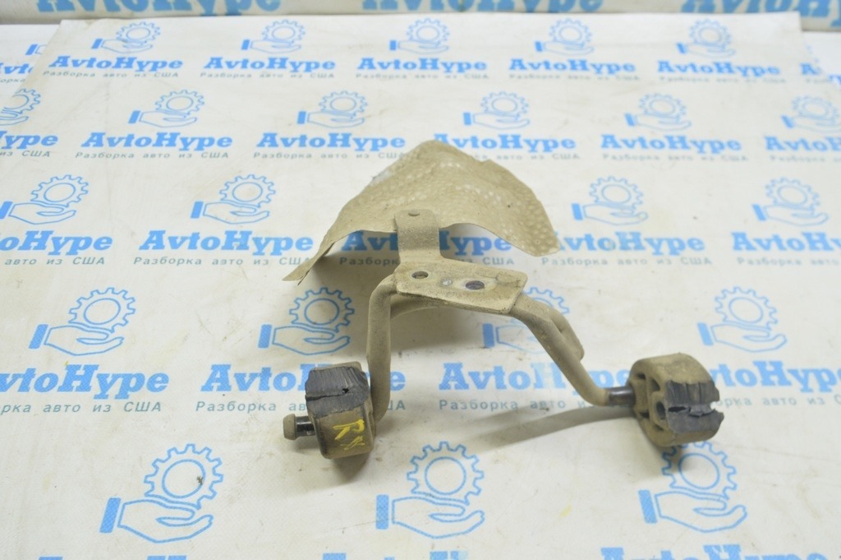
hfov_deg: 59.5
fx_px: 735
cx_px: 420
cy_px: 280
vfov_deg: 41.6
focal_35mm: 32
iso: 400
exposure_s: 1/13
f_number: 7.1
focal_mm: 21
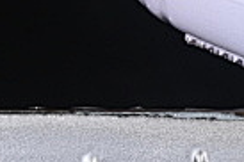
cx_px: 782
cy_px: -287
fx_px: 4008
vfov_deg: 2.3
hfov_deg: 3.4
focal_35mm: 592
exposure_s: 1/100
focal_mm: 50
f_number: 8
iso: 160
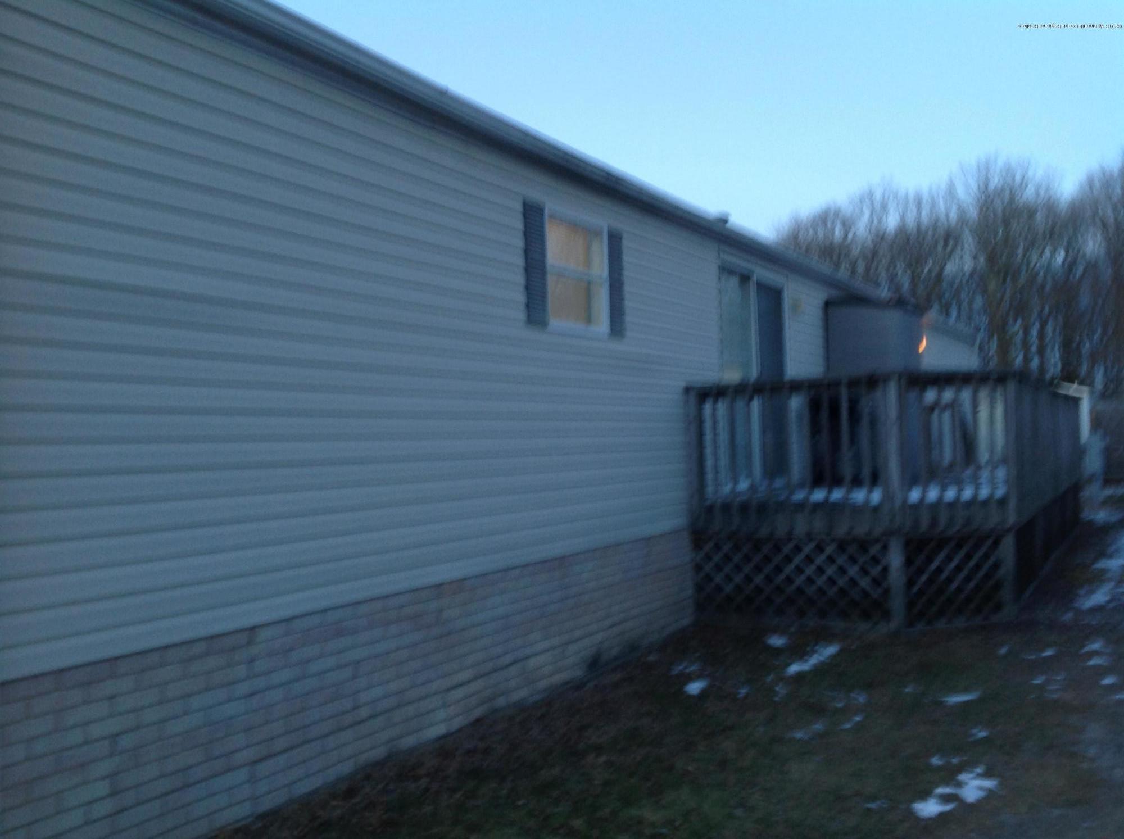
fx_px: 1135
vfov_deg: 40.6
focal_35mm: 35
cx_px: 562
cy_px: 420
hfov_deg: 52.7
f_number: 2.4
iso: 64
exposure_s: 1/15
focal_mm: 4.28
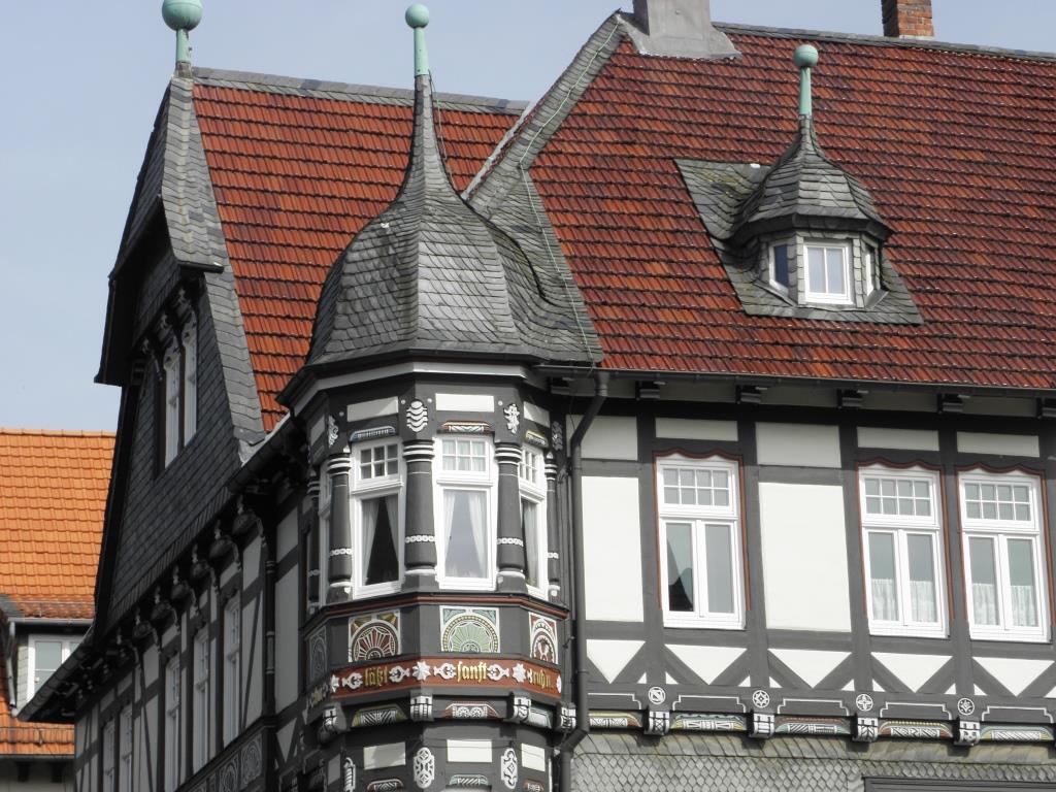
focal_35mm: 116
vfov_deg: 12.8
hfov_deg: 17.0
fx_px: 3539
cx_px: 528
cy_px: 396
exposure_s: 1/320
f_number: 5.6
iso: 64
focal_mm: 20.76
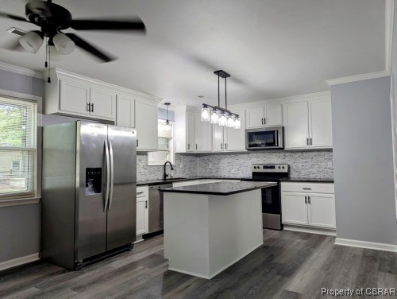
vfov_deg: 56.9
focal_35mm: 24
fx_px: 276
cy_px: 150
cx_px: 198
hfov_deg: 71.5
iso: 61
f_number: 1.85
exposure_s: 1/60
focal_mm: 6.81
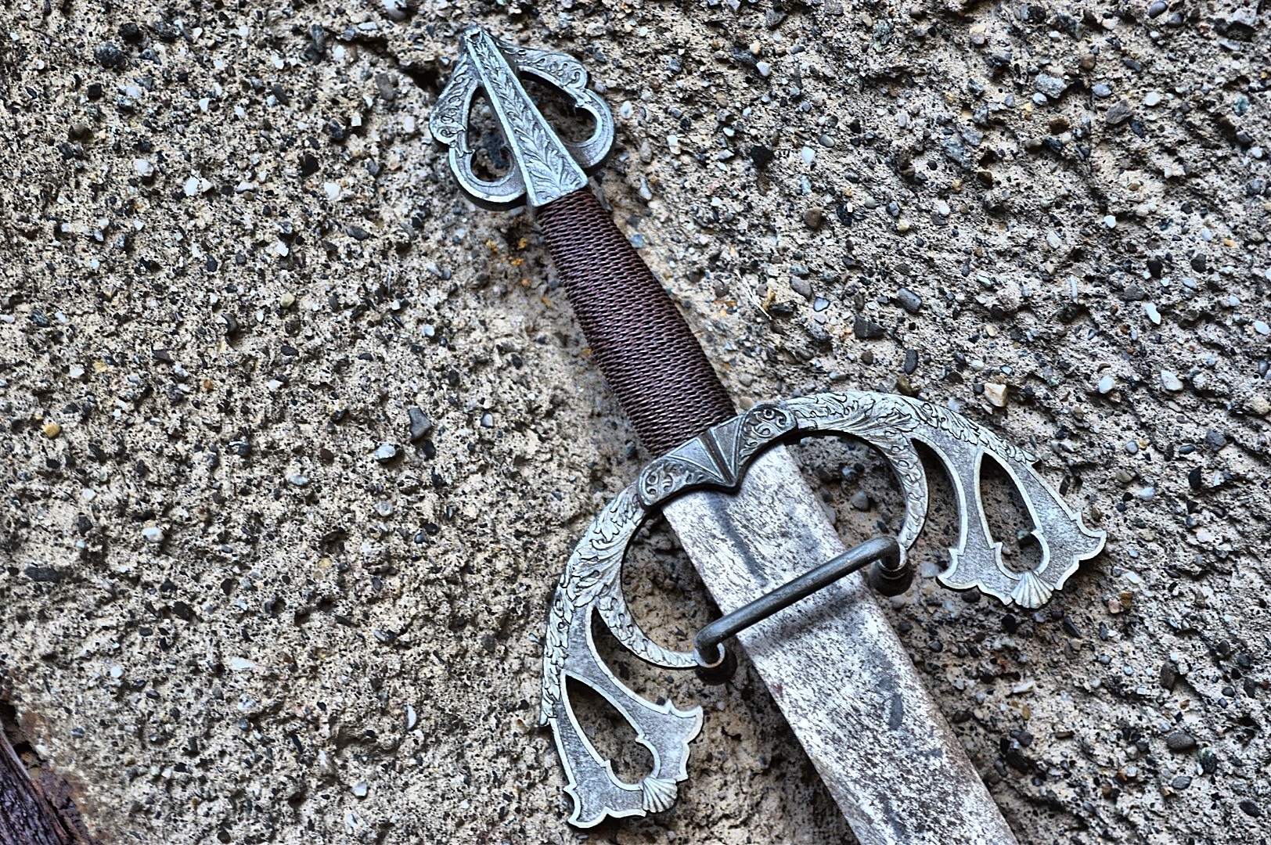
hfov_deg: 24.6
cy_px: 422
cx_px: 636
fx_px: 2910
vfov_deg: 16.5
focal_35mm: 82
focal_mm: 55
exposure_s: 1/20
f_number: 5.6
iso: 400
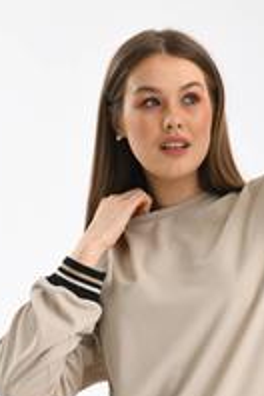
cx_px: 206
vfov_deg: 13.6
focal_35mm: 150
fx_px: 1650
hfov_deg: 9.1
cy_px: 348
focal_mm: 66
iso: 100
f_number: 7.1
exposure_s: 1/160
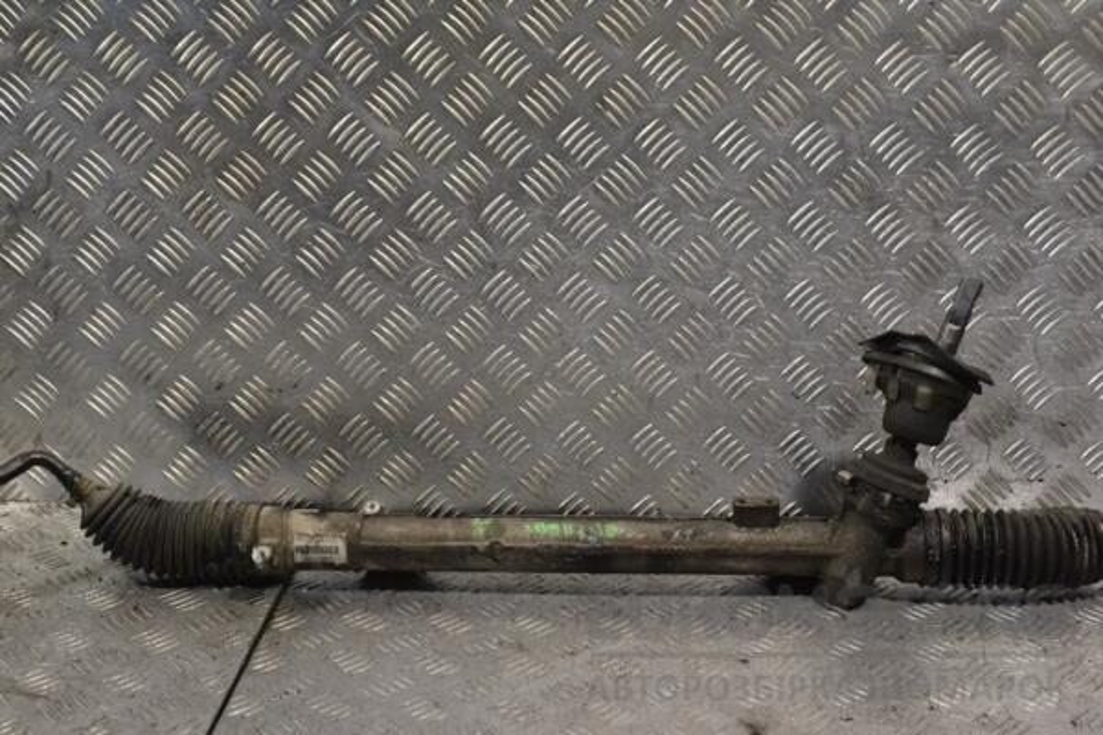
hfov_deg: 38.9
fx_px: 1562
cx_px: 552
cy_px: 368
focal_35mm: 51
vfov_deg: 26.5
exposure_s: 1/320
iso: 3200
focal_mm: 34
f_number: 9
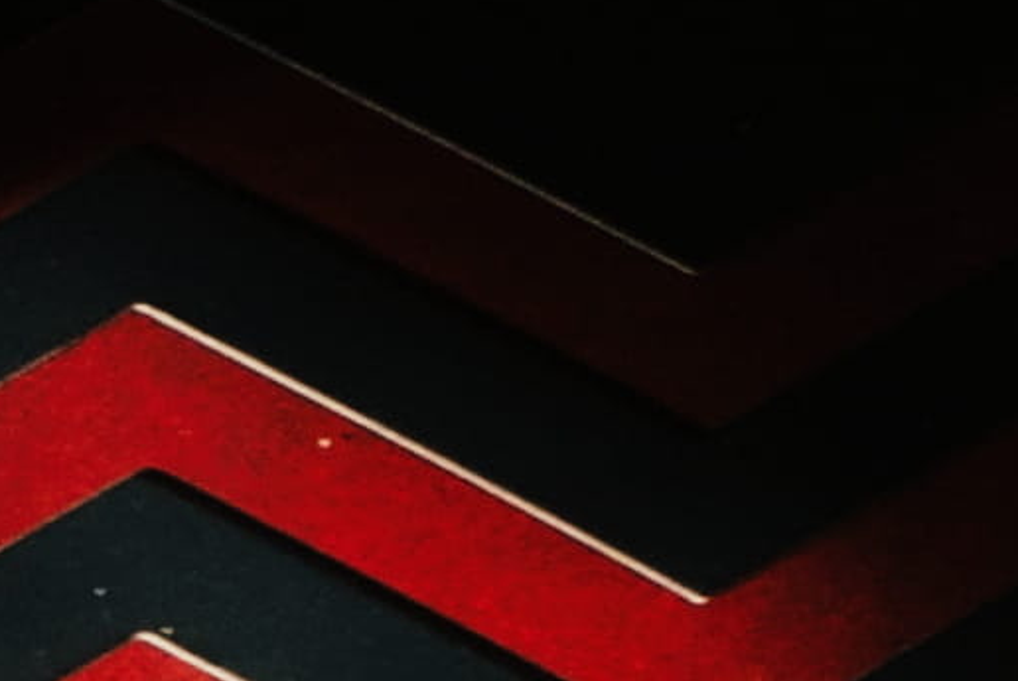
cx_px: -201
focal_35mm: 338
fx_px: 9566
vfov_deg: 4.0
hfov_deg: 6.1
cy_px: 1628
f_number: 8
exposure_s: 1/80
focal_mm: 30
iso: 400
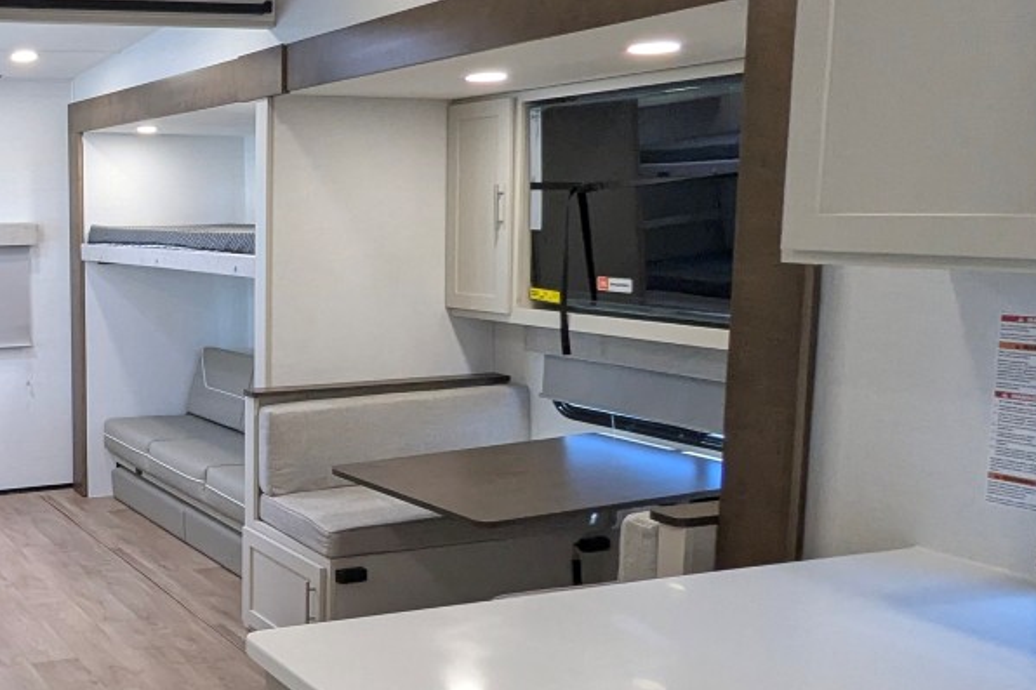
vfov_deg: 34.2
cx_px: 15
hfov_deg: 43.1
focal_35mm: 39
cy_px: 355
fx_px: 1122
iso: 292
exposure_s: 1/148
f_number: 2.2
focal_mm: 2.35
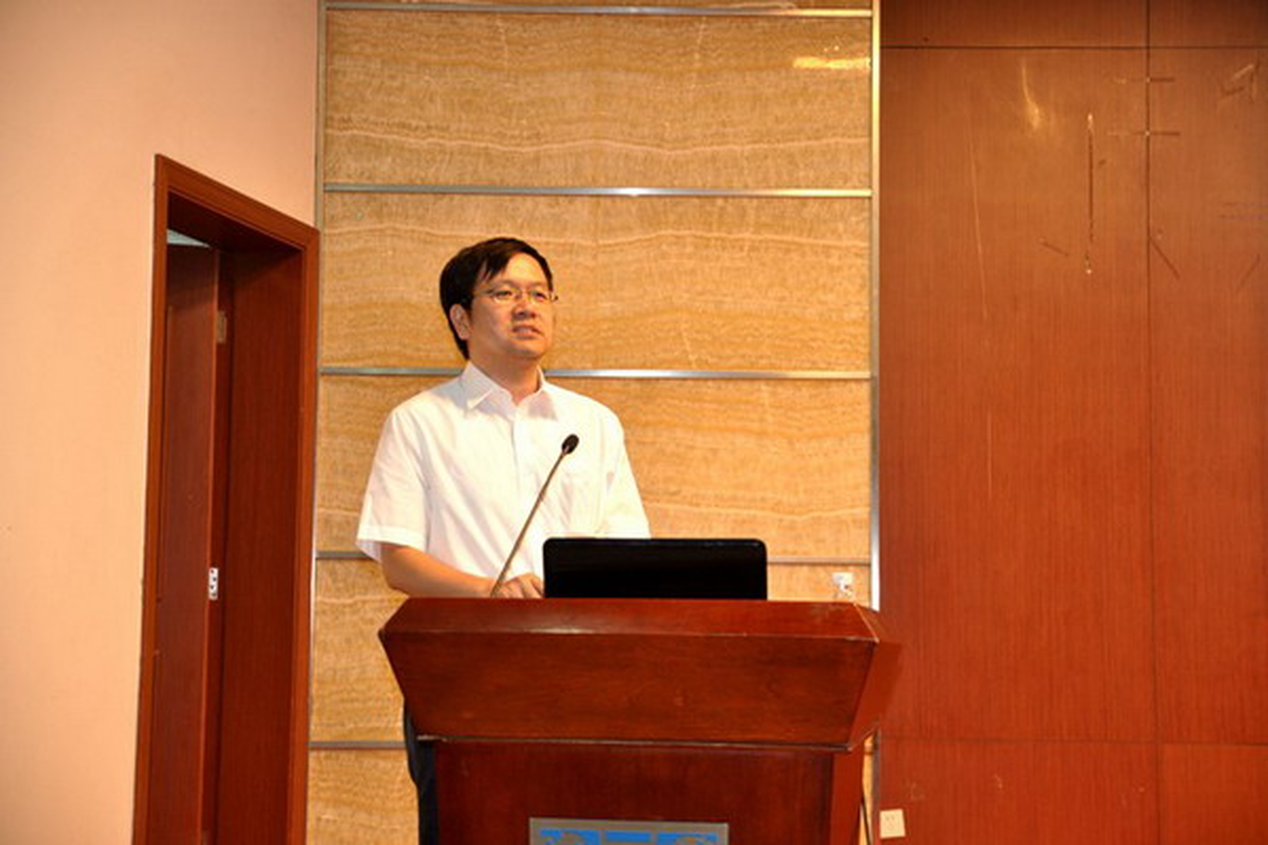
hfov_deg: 36.9
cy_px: 422
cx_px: 634
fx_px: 1902
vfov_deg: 25.1
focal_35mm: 54
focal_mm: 36
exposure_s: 1/20
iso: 200
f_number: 2.8
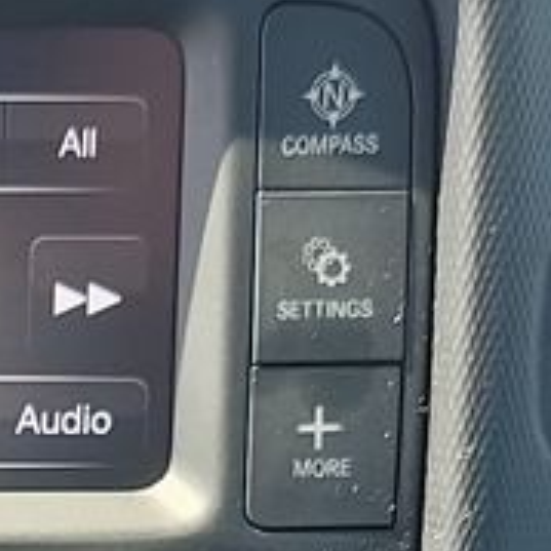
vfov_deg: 8.9
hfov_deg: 9.0
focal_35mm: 190
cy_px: 951
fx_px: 3422
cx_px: -231
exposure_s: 1/59
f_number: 1.8
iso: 58
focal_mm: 6.7
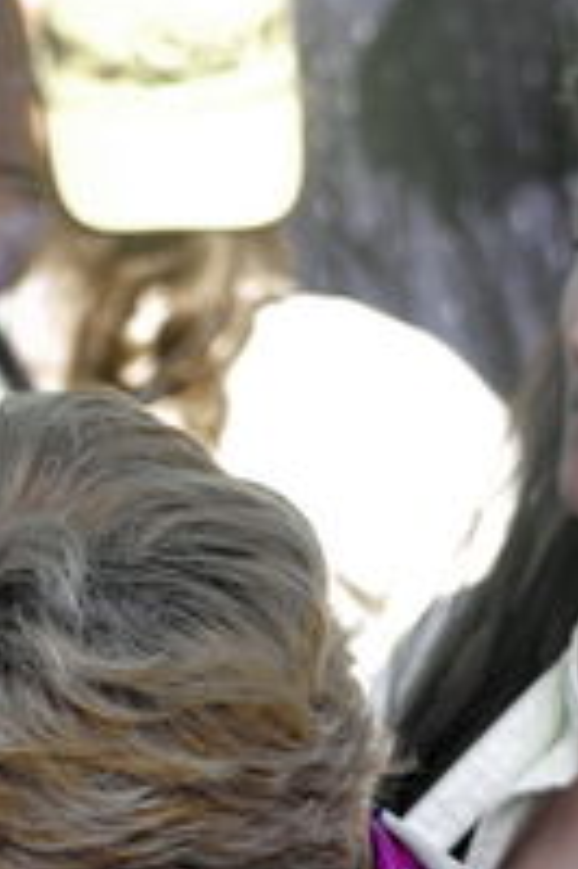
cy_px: 1084
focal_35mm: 387
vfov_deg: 5.3
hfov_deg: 3.5
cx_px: -148
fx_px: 9336
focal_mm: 98
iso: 250
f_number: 5.3
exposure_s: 1/250
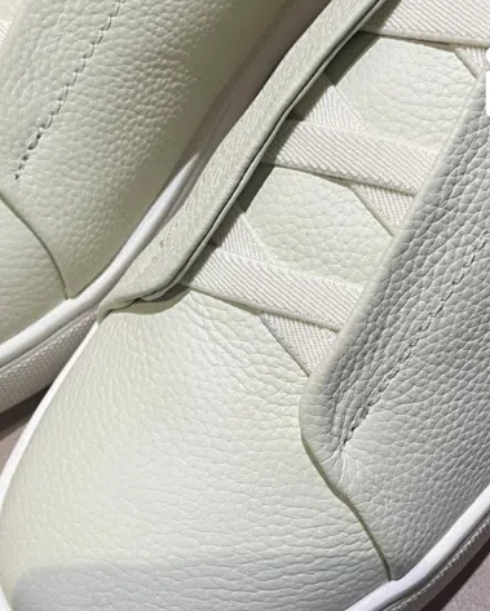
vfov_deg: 54.2
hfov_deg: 44.4
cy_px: 302
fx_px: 598
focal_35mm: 33
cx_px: 291
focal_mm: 5.1
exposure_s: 1/50
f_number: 1.6
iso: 80
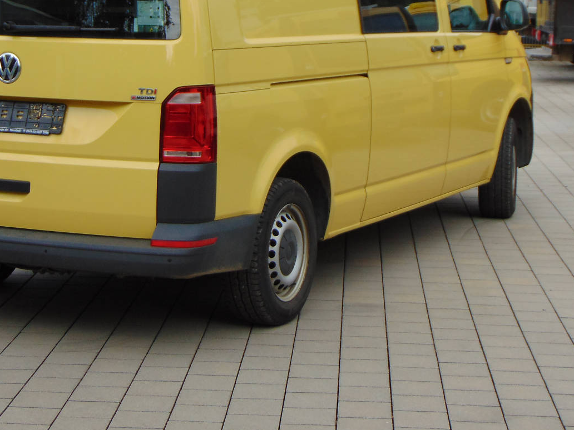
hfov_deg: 21.1
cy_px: 100
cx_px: 234
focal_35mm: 93
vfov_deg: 15.8
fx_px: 1542
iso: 80
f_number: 3.6
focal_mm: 10.8
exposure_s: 1/640
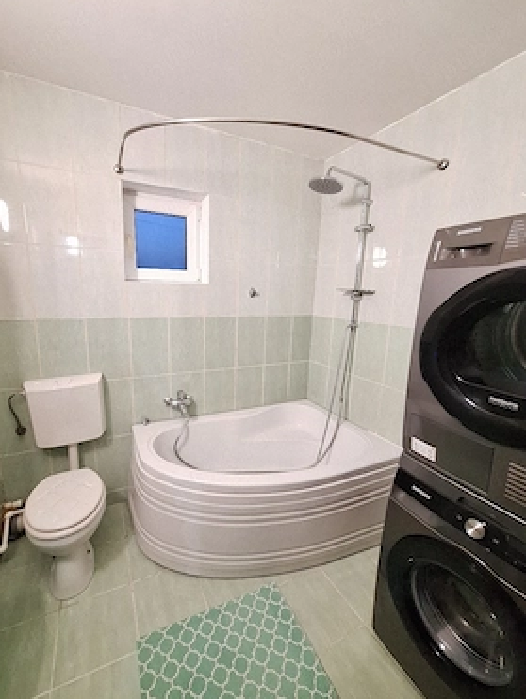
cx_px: 245
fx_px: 283
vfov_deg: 102.0
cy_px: 352
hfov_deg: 85.6
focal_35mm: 14
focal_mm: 1.74
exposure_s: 1/20
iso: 500
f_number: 2.2
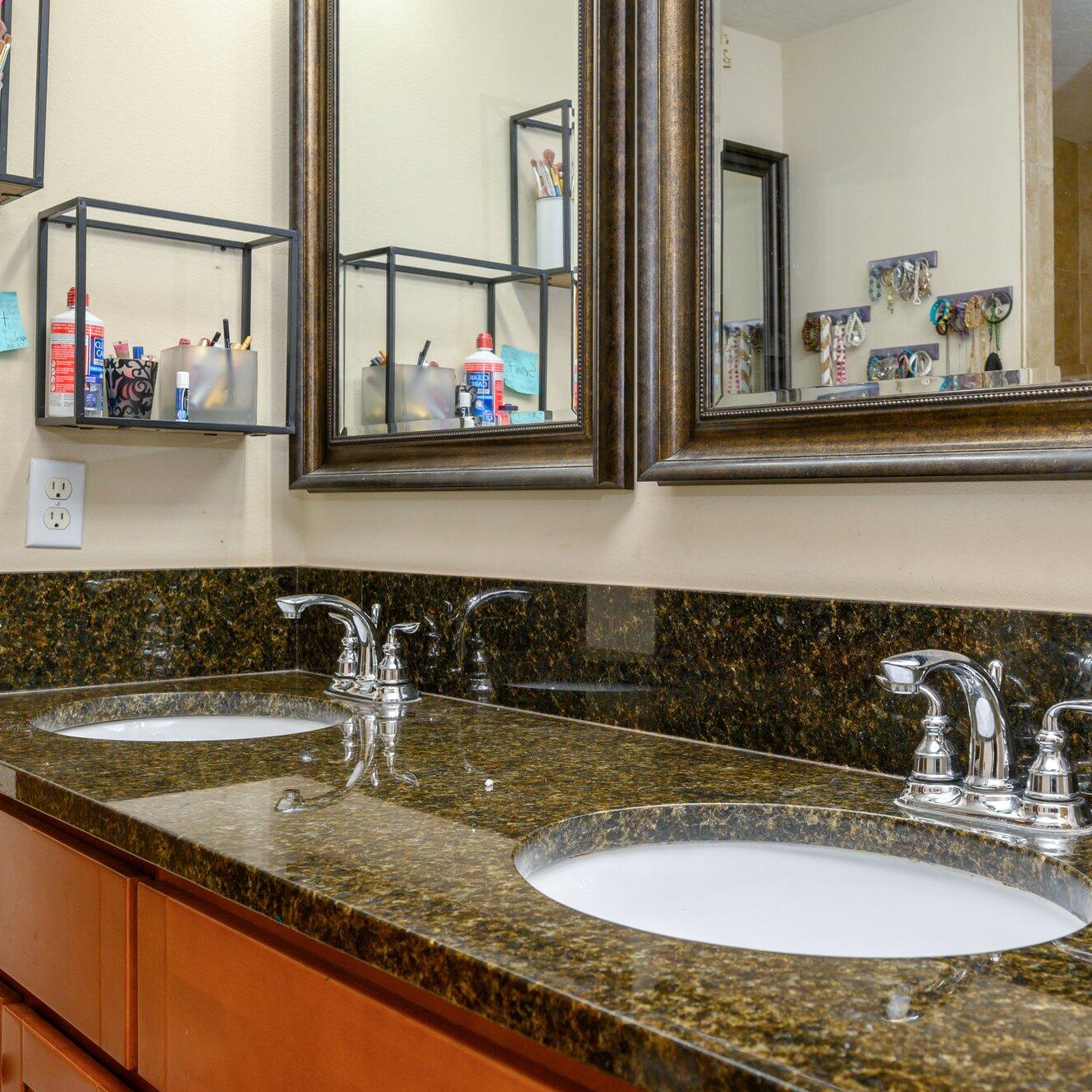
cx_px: 691
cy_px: 553
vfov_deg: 47.6
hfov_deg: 47.2
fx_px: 1237
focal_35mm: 35
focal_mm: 26.5
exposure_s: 1/30
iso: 320
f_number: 9
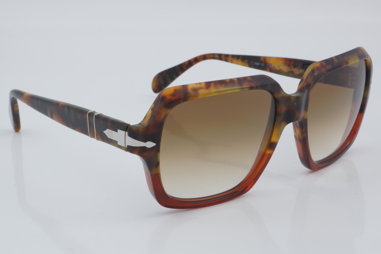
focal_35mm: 75
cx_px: 190
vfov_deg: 18.2
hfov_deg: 27.0
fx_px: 794
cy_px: 127
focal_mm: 50
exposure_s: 1/4
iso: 100
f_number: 32
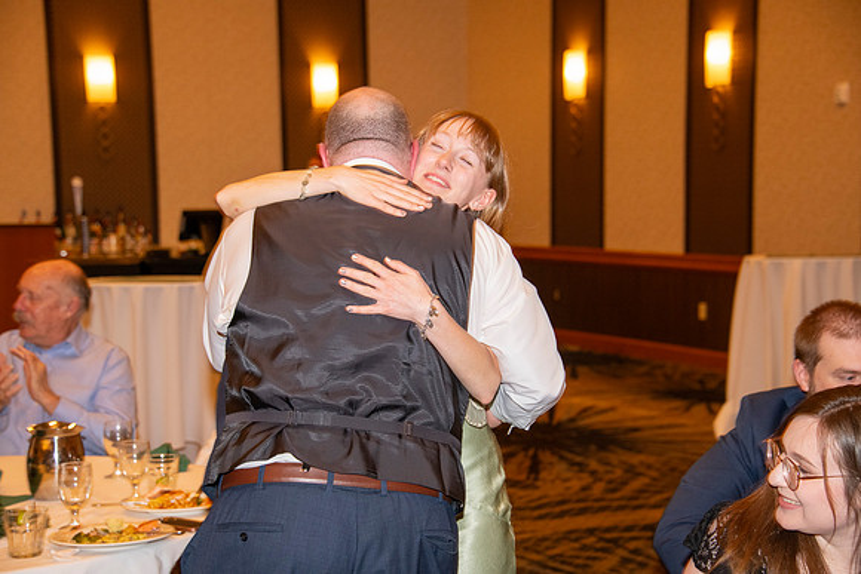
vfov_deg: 16.7
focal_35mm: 82
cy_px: 287
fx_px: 1962
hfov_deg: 24.8
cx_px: 430
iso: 2000
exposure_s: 1/60
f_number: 5.6
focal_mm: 82
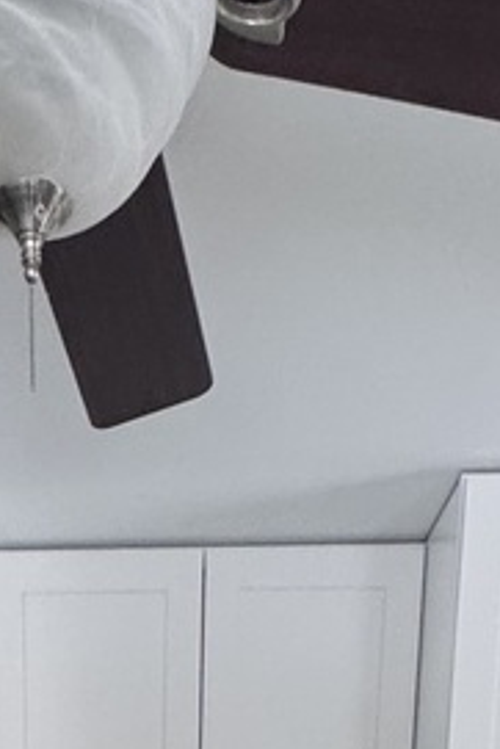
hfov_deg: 23.1
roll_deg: +0.2
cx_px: 99
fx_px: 1207
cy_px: 1368
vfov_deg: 21.4
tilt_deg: -15.5
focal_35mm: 58
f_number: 2.2
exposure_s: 1/60
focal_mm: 2.22
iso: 400
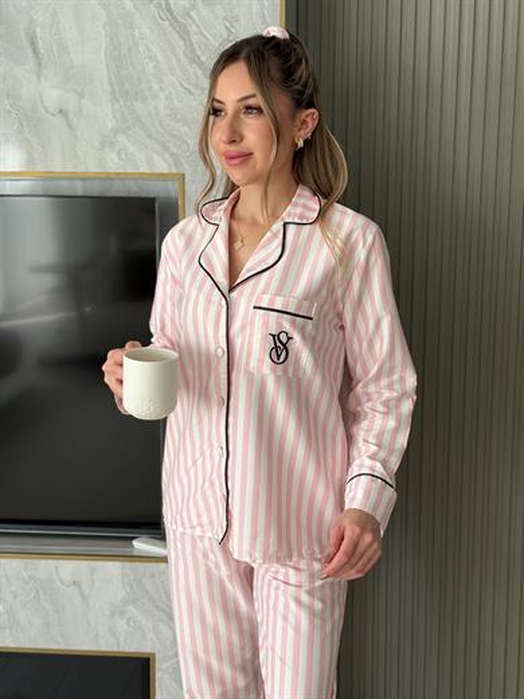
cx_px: 262
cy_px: 350
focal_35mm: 48
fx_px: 969
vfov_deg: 39.7
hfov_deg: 30.3
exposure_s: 1/291
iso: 80
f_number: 1.78
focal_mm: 6.76
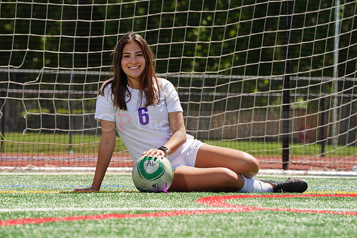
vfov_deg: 4.7
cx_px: 178
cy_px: 119
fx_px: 2914
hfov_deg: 7.0
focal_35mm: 294
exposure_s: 1/250
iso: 200
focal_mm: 294
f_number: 13
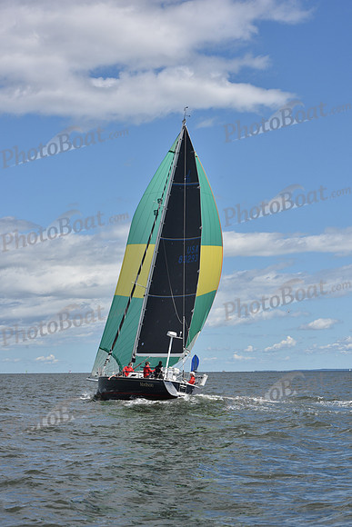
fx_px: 1143
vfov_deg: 26.0
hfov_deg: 17.5
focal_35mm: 78
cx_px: 176
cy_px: 264
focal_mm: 78
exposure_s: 1/800
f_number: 11
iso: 250
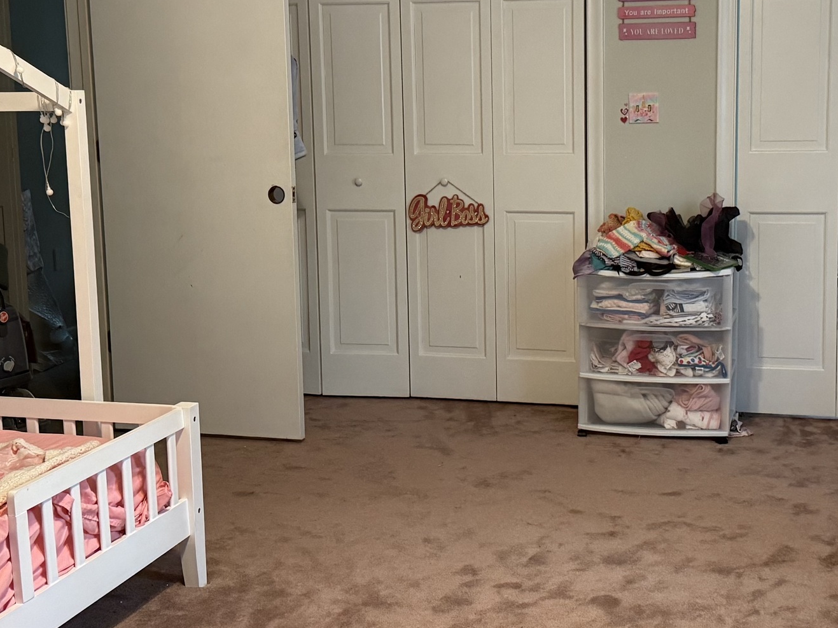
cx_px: 534
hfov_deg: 34.1
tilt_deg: -6.3
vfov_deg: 26.1
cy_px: 259
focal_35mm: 56
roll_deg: +0.9
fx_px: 1355
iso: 400
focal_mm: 6.76
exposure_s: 1/60
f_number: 1.78
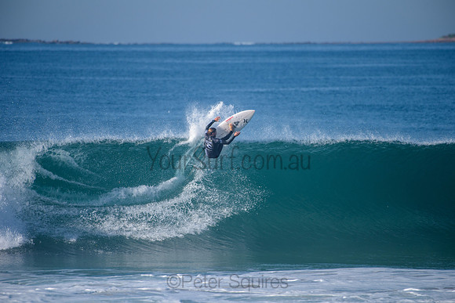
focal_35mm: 506
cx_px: 228
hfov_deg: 4.1
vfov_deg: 2.7
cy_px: 152
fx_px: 6398
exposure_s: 1/2000
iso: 220
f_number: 5.6
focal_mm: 500
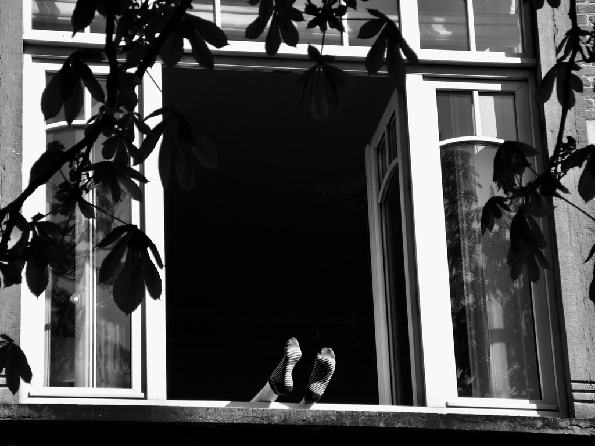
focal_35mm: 173
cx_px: 298
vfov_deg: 8.6
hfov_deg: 11.4
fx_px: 2974
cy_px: 223
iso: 100
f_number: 5.6
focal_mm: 37
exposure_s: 1/320
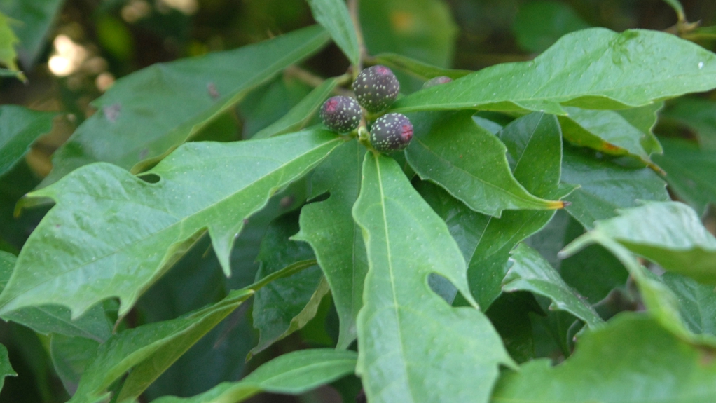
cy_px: 174
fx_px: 2753
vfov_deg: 8.4
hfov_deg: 14.8
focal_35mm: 145
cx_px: 358
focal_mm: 92
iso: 400
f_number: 5.3
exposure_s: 1/45
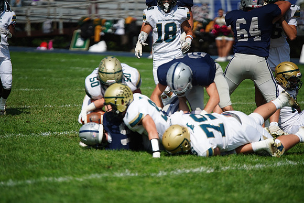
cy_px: 102
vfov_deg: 4.6
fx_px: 2534
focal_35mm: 300
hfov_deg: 6.9
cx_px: 152
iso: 400
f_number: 2.8
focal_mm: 300
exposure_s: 1/8000
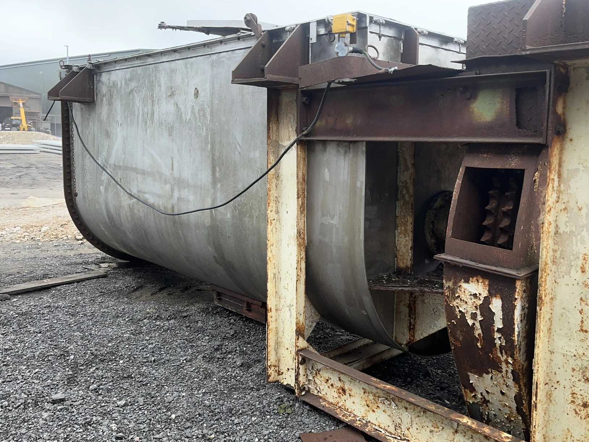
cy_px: 210
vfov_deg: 44.2
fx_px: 545
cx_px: 333
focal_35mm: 32
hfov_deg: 56.6
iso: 50
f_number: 1.6
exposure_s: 1/419
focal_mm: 5.1
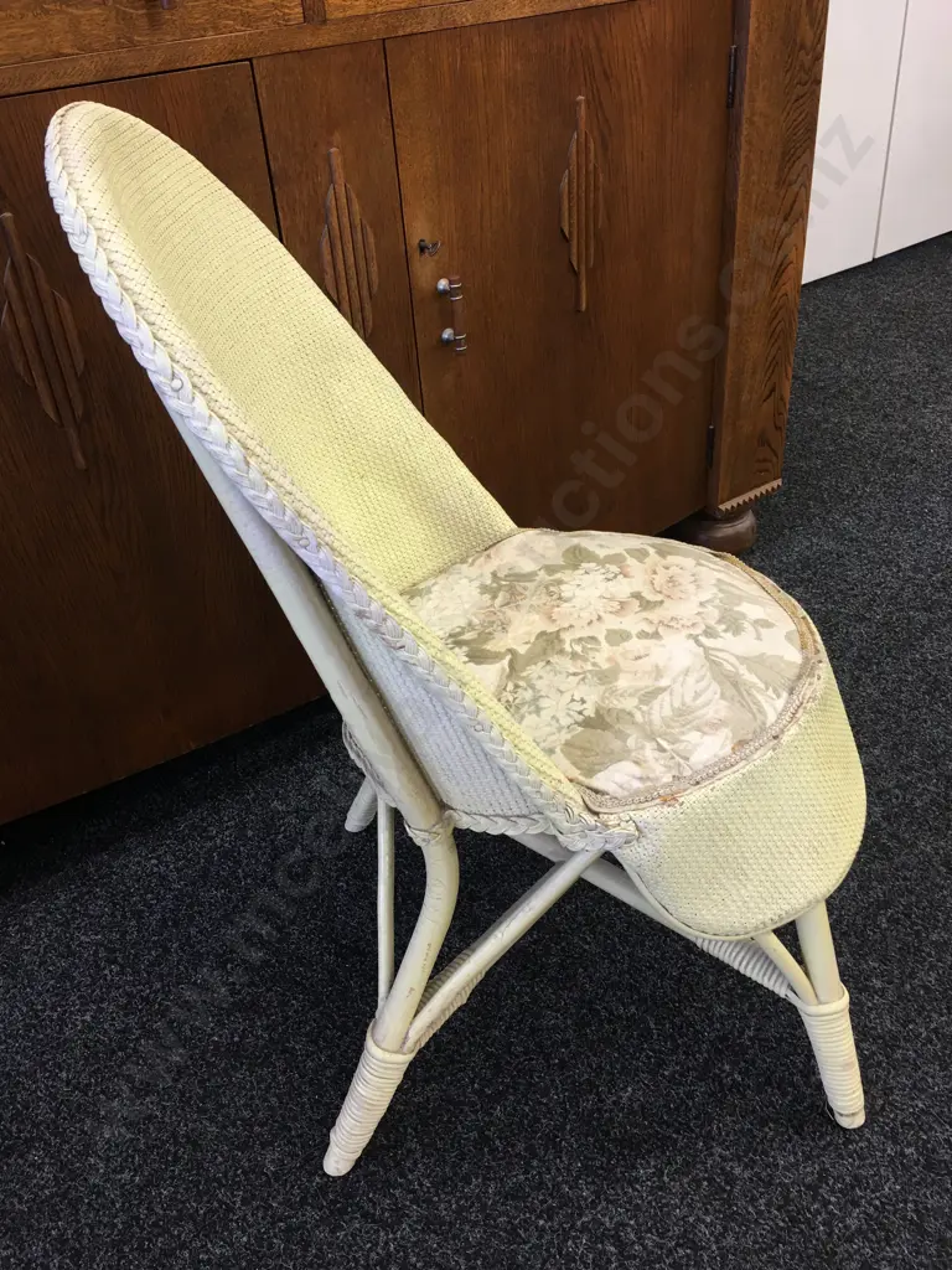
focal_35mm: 29
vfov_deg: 61.7
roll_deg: +4.0
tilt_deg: -32.8
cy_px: 635
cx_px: 476
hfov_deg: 48.2
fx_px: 1063
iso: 40
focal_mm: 4.15
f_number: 2.2
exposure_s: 1/17
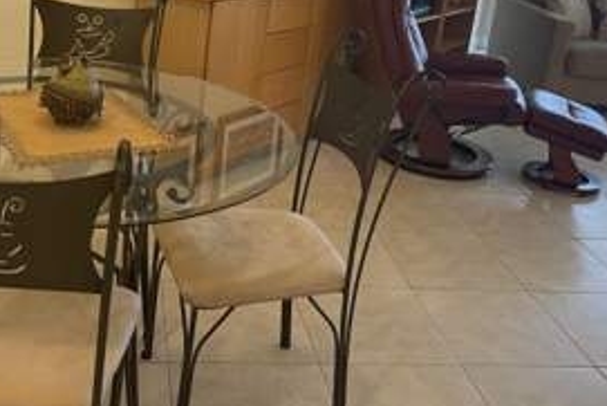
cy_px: 71
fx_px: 776
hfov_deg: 42.6
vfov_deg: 28.5
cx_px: 249
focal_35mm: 46
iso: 160
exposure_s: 1/60
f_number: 1.6
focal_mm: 5.1
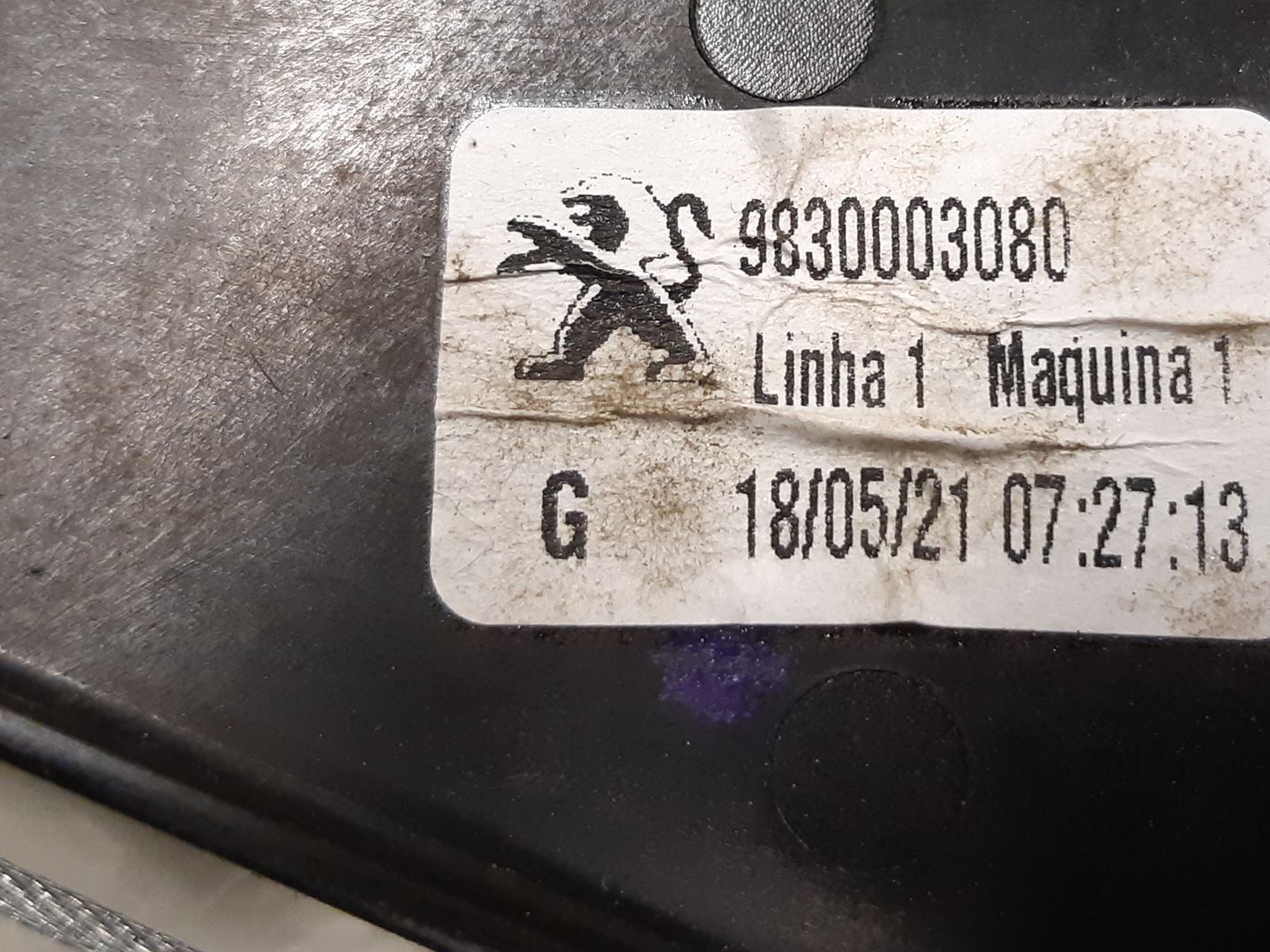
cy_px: 281
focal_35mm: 37
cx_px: 799
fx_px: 1357
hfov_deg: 49.6
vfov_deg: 38.0
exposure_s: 1/50
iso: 200
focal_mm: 3.93
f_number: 1.7
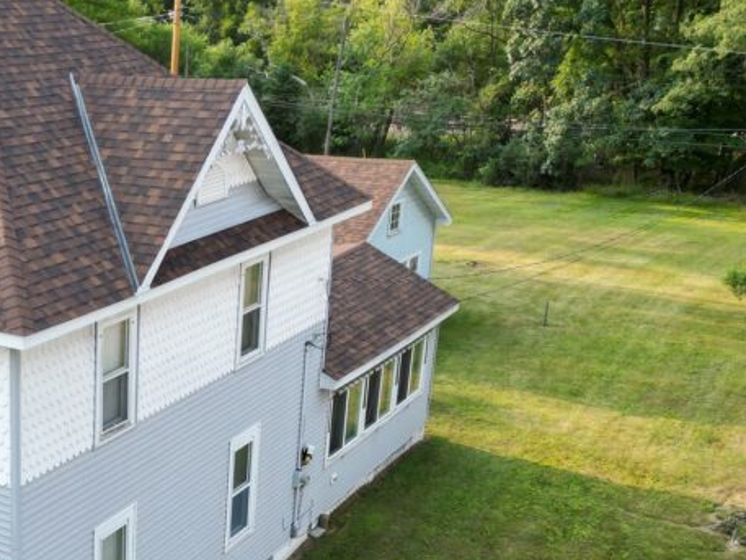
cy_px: 393
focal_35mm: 56
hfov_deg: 32.4
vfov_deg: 25.9
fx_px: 1207
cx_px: 55
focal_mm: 6.72
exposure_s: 1/800
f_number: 1.7
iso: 120
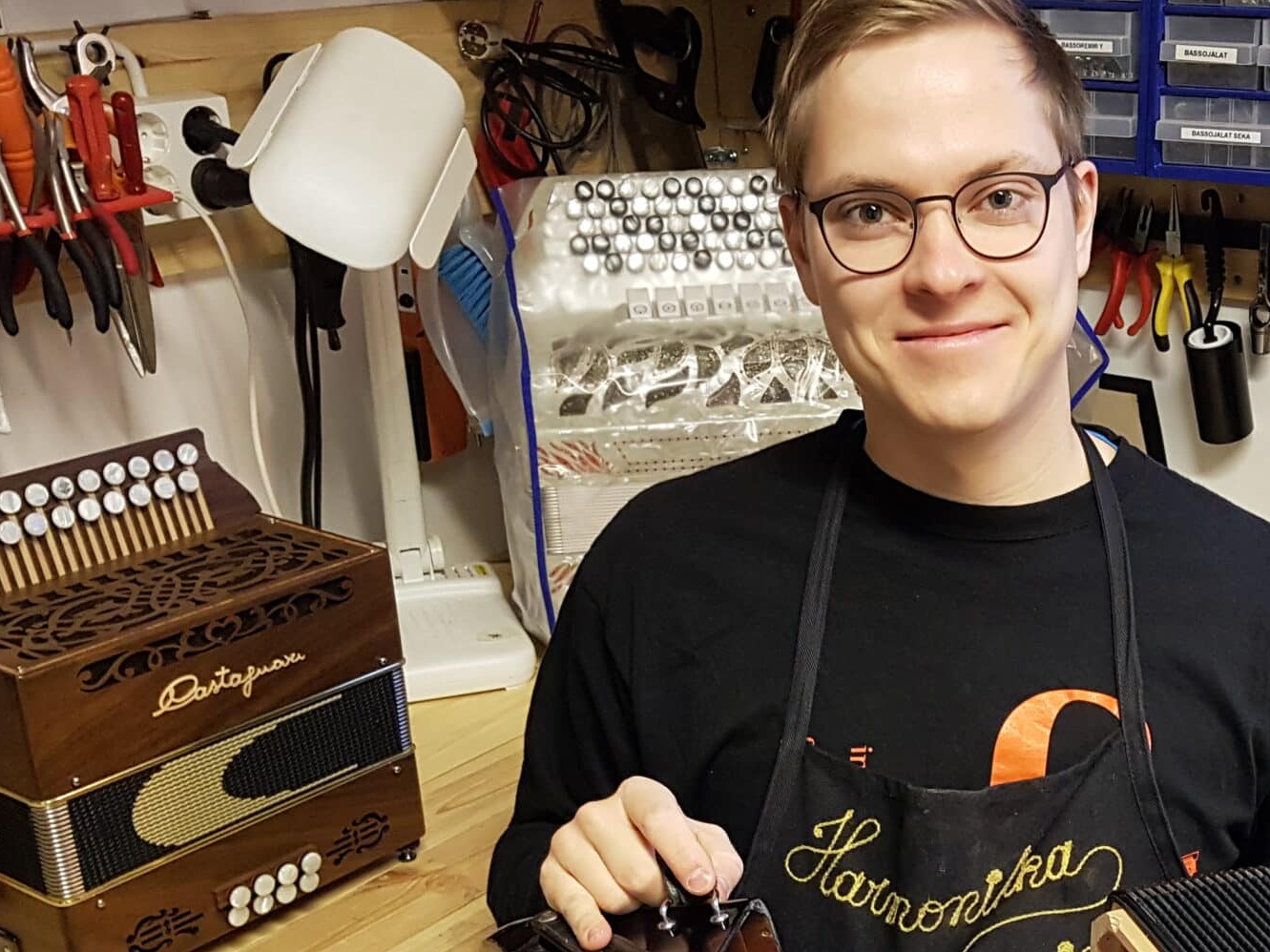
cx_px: 1004
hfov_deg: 36.9
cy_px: 747
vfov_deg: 28.5
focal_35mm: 50
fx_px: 1834
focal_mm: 4.2
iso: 200
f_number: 1.7
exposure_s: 1/33
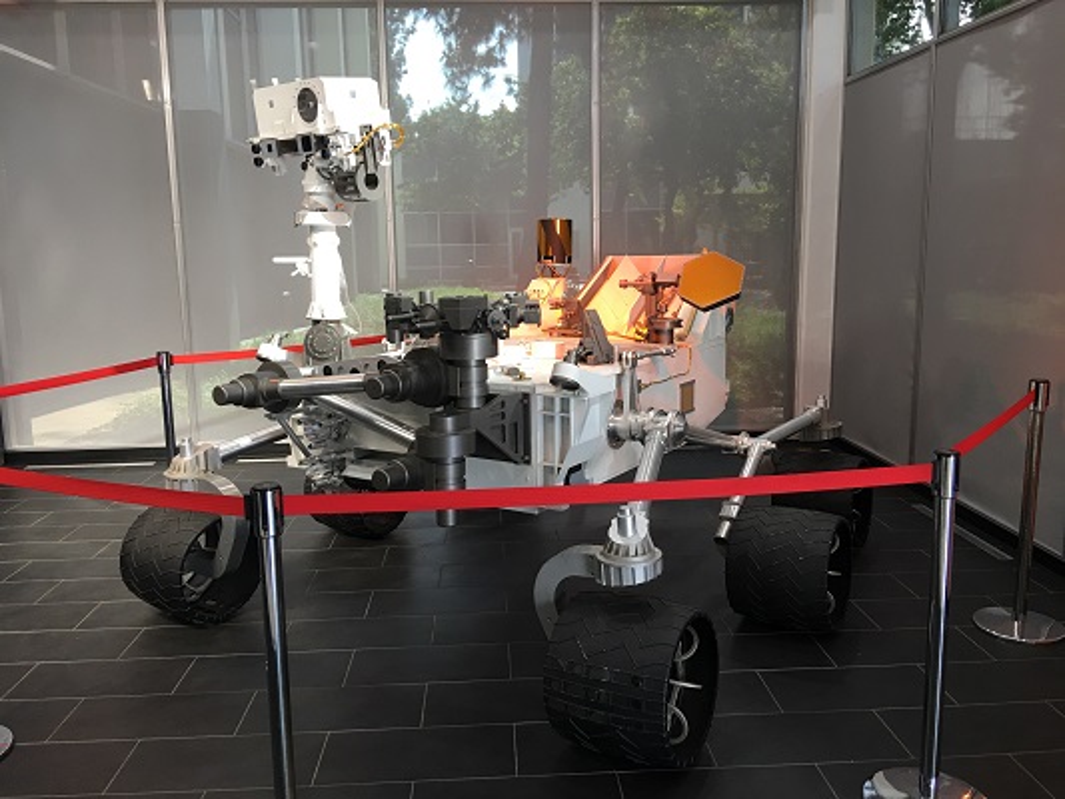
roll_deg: +0.7
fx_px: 892
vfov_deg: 48.2
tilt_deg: -8.8
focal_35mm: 29
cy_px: 400
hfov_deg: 61.6
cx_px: 532
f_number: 2.2
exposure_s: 1/15
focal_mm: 4.15
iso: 25
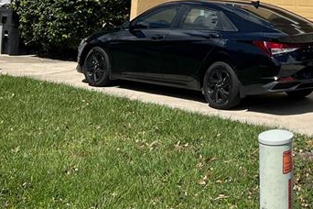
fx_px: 704
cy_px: -139
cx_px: 325
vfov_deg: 15.1
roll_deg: -2.8
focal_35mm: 81
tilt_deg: +9.4
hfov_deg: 23.8
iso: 50
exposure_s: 1/5076
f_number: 1.5
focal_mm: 5.7
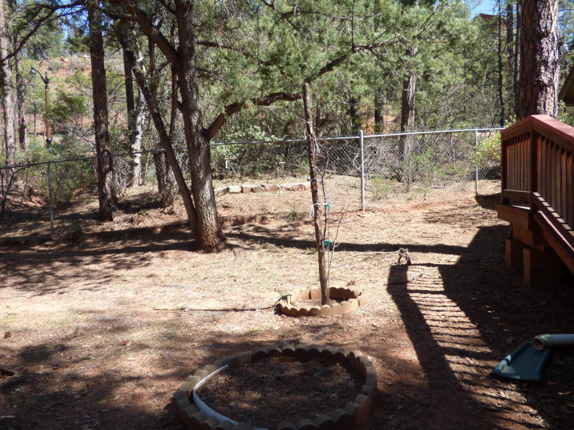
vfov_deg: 45.4
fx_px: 514
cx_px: 287
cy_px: 215
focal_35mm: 31
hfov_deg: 58.4
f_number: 3.3
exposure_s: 1/320
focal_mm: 5.53
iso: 100
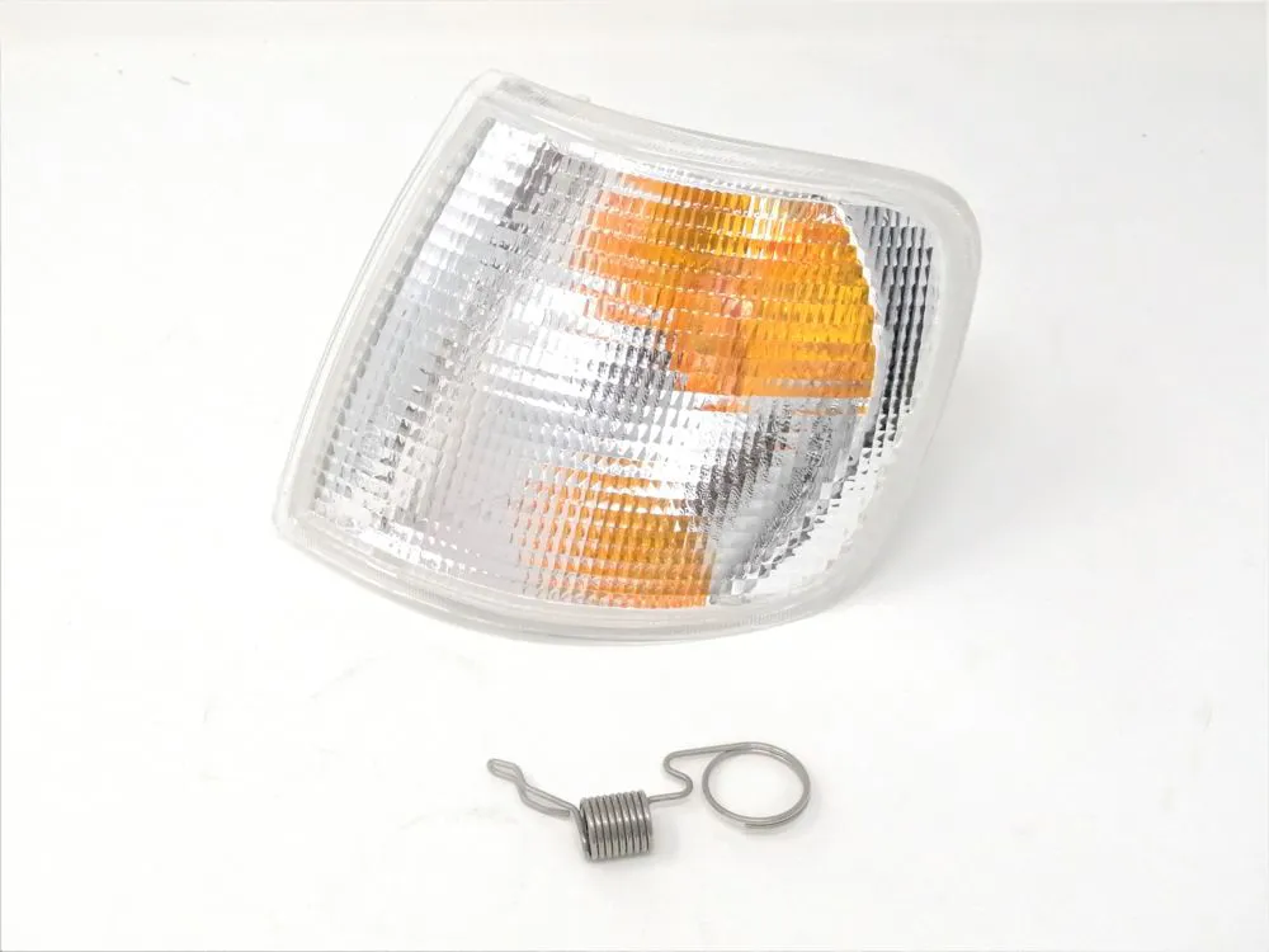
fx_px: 1356
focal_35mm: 37
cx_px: 634
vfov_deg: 38.7
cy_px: 476
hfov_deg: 50.1
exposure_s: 1/400
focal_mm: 3.6
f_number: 1.8
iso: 200
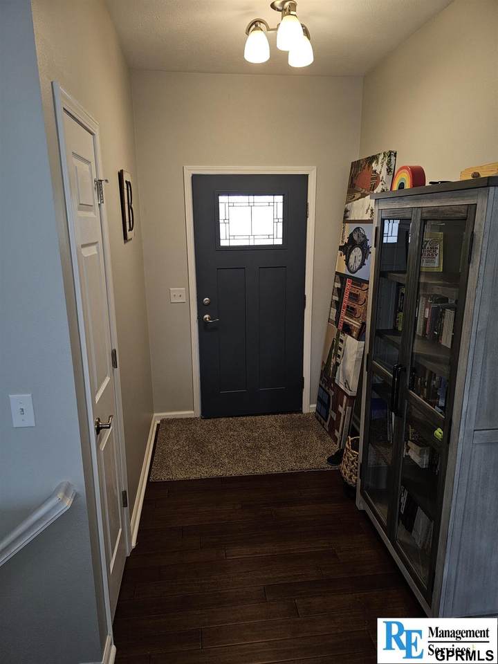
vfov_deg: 73.9
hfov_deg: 58.9
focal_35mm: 23
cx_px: 249
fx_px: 441
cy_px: 332
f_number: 1.7
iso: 100
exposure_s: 1/24
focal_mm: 6.3
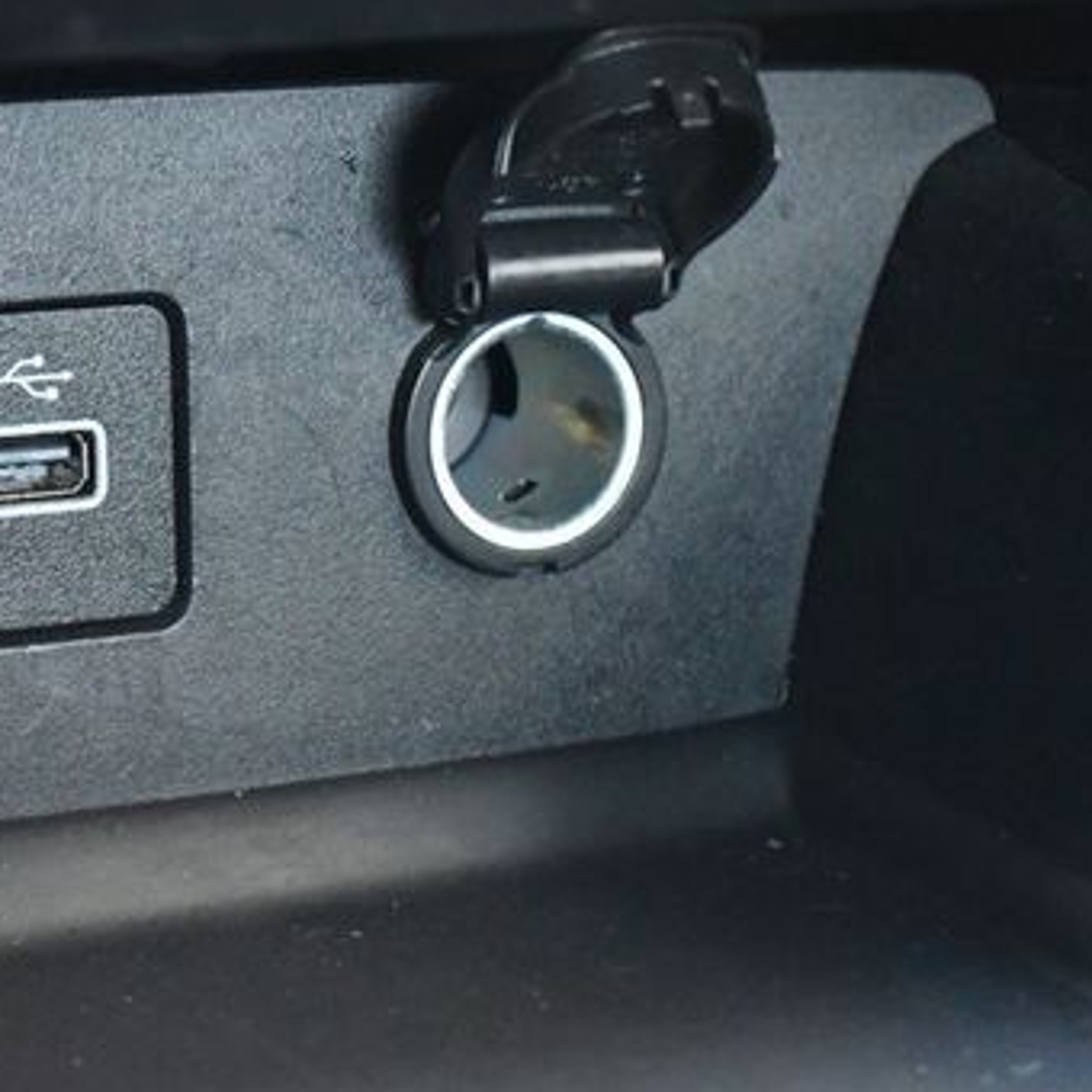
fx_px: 3819
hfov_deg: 16.2
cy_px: 443
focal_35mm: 107
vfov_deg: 16.3
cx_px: 234
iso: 9000
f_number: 5
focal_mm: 45
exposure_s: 1/60
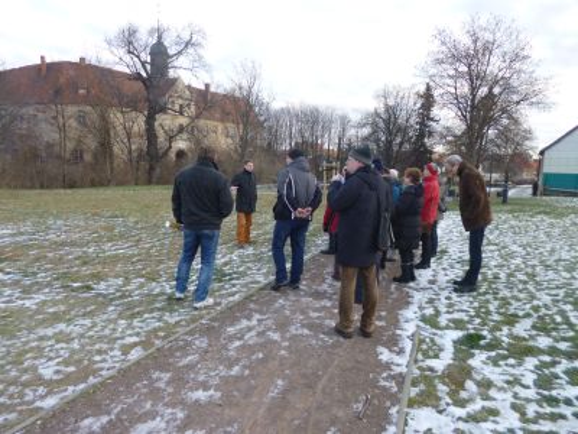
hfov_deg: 71.6
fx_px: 401
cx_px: 289
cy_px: 217
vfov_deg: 56.8
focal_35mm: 24
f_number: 2.5
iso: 100
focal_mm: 4.3
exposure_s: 1/160
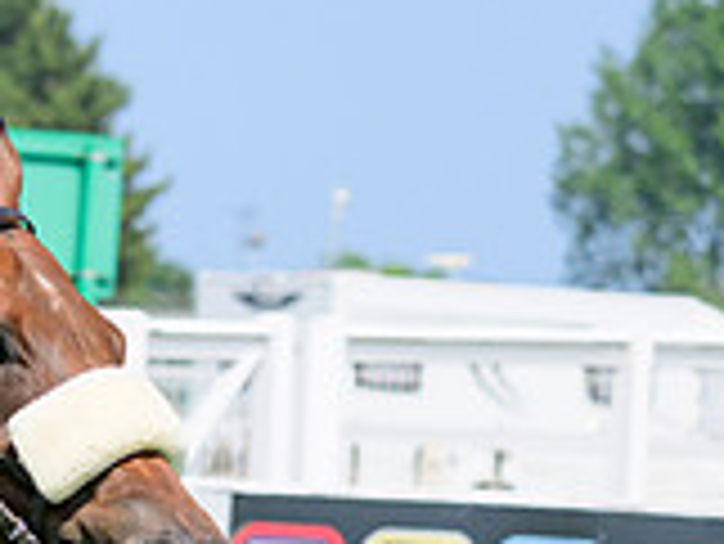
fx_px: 11679
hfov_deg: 3.5
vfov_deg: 2.7
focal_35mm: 558
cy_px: 914
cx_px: -800
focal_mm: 130
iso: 400
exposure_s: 1/2000
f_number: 6.3
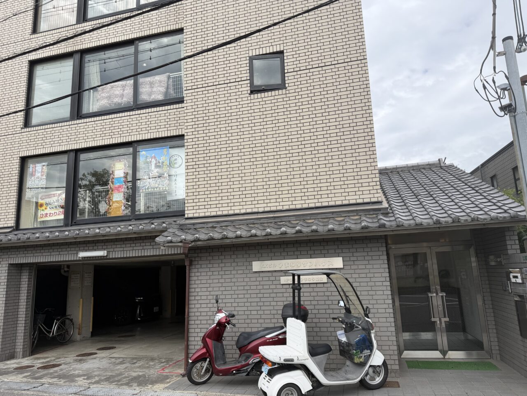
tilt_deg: +10.2
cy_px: 198
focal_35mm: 24
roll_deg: +4.5
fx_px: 365
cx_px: 264
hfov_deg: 71.6
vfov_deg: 56.8
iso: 80
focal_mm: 6.76
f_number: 1.78
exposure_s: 1/2703
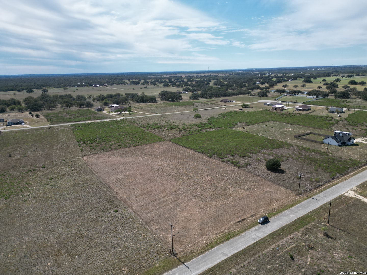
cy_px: 138
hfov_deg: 71.6
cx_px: 184
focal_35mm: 24
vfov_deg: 56.8
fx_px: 254
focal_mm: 6.72
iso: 150
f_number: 1.7
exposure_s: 1/5000
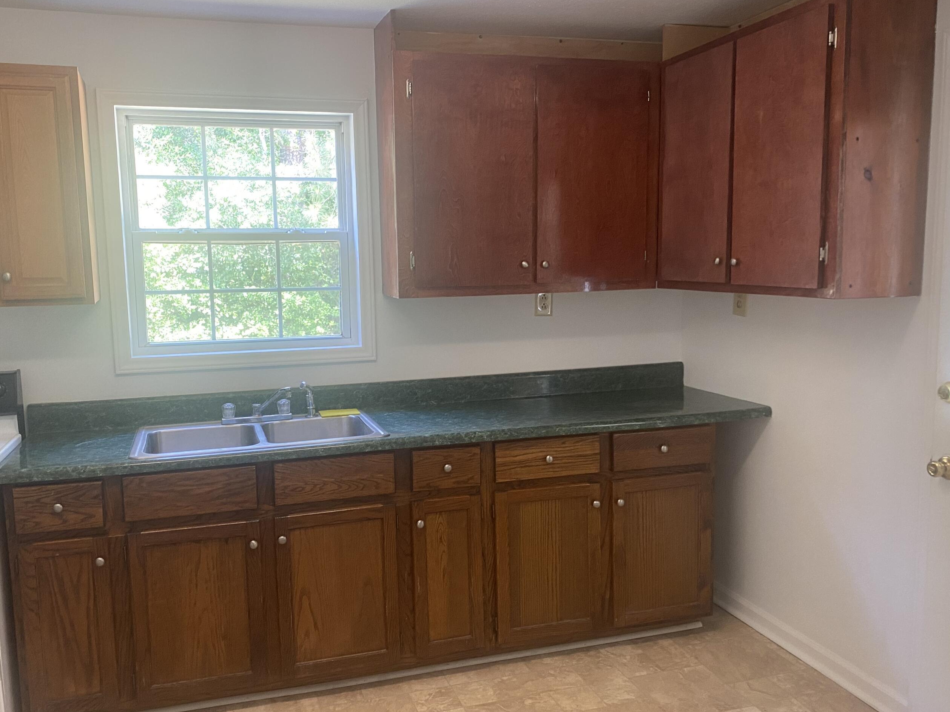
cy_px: 367
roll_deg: +2.1
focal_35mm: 31
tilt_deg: -9.7
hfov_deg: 58.3
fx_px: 851
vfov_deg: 45.4
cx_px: 463
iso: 160
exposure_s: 1/60
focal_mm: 4.25
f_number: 1.8
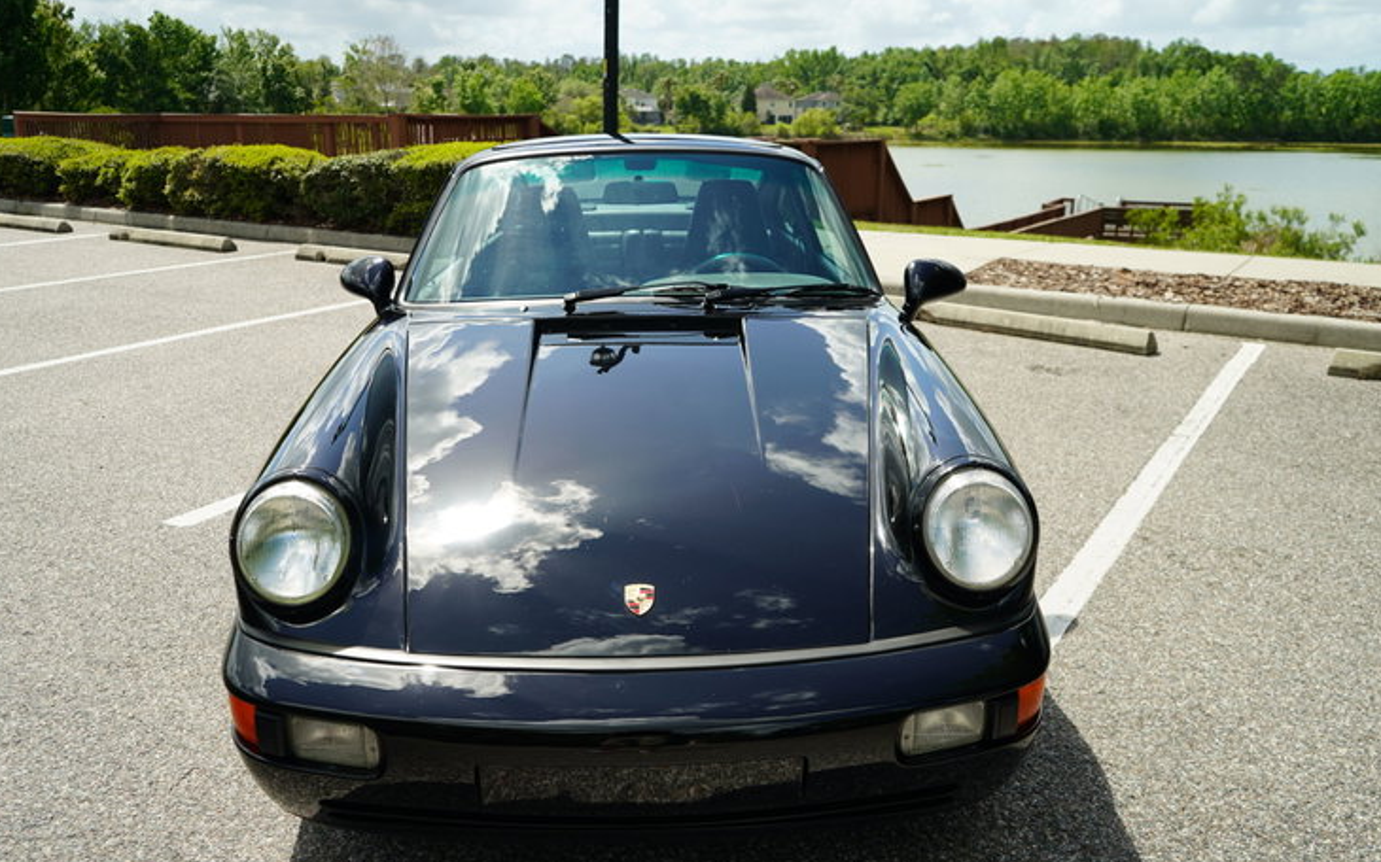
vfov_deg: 41.8
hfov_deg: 62.9
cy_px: 452
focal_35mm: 30
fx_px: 1129
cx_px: 699
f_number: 5
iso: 100
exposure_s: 1/80
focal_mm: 28
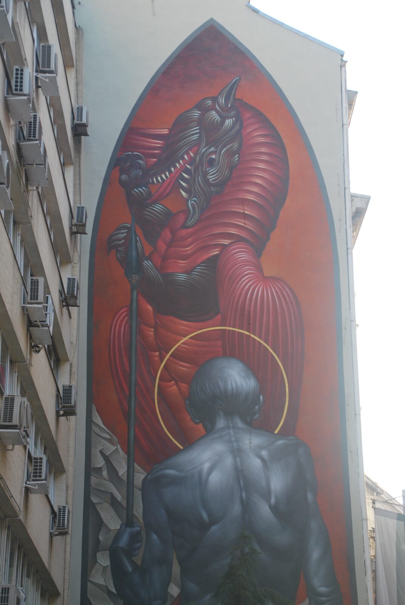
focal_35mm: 90
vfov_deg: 22.6
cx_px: 202
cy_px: 302
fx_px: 1514
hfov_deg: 15.2
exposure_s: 1/125
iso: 200
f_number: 5.3
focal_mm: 60
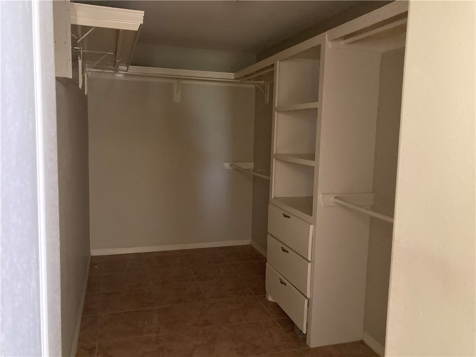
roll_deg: -0.3
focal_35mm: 28
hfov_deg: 63.4
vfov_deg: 49.7
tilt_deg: -7.4
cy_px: 178
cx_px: 238
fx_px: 385
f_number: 1.8
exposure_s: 1/15
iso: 1250
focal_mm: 3.99
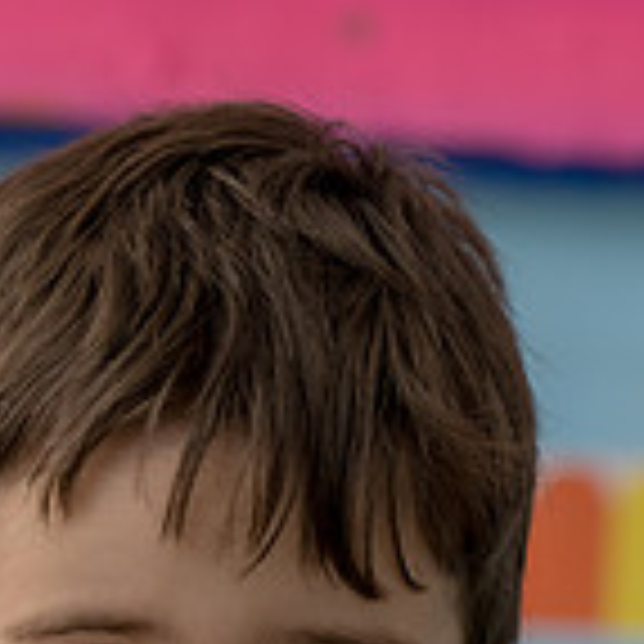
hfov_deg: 6.2
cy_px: 919
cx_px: 167
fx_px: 5915
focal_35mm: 281
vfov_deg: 6.2
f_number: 5.6
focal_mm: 105
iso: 1600
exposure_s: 1/160
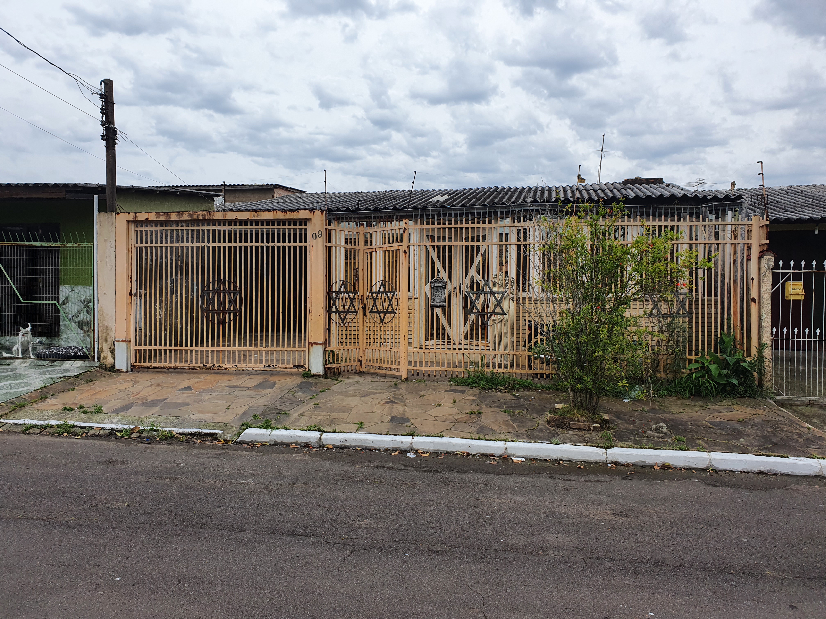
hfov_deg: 67.3
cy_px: 310
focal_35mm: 26
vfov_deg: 53.1
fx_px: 620
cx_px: 413
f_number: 2.4
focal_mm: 4.32
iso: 50
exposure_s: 1/1352
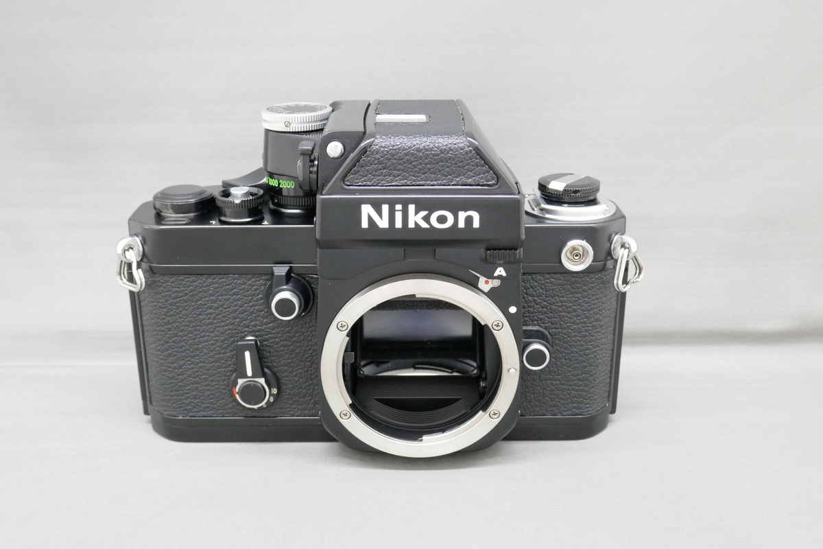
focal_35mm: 39
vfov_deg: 34.2
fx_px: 892
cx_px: 412
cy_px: 274
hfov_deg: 49.6
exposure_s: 1/20
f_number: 5.6
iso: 1600
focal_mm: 14.1
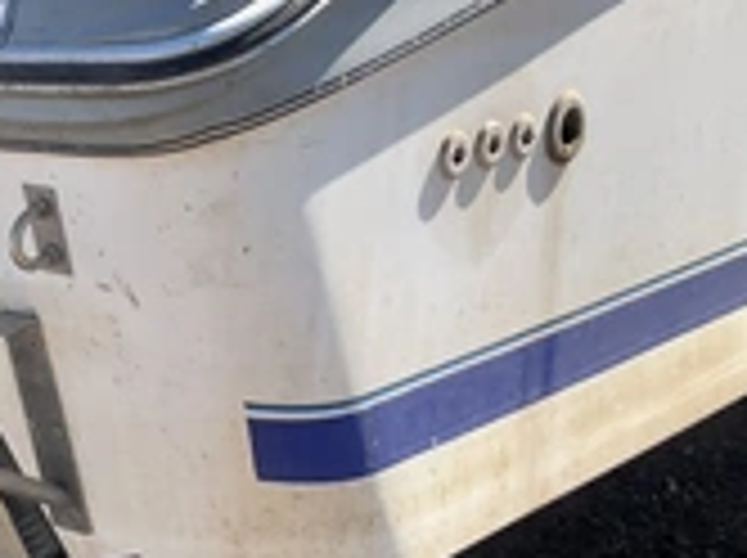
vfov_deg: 20.9
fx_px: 1508
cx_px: 4
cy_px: 234
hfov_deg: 26.4
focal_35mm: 70
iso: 25
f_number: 1.8
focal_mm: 3
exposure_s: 1/997
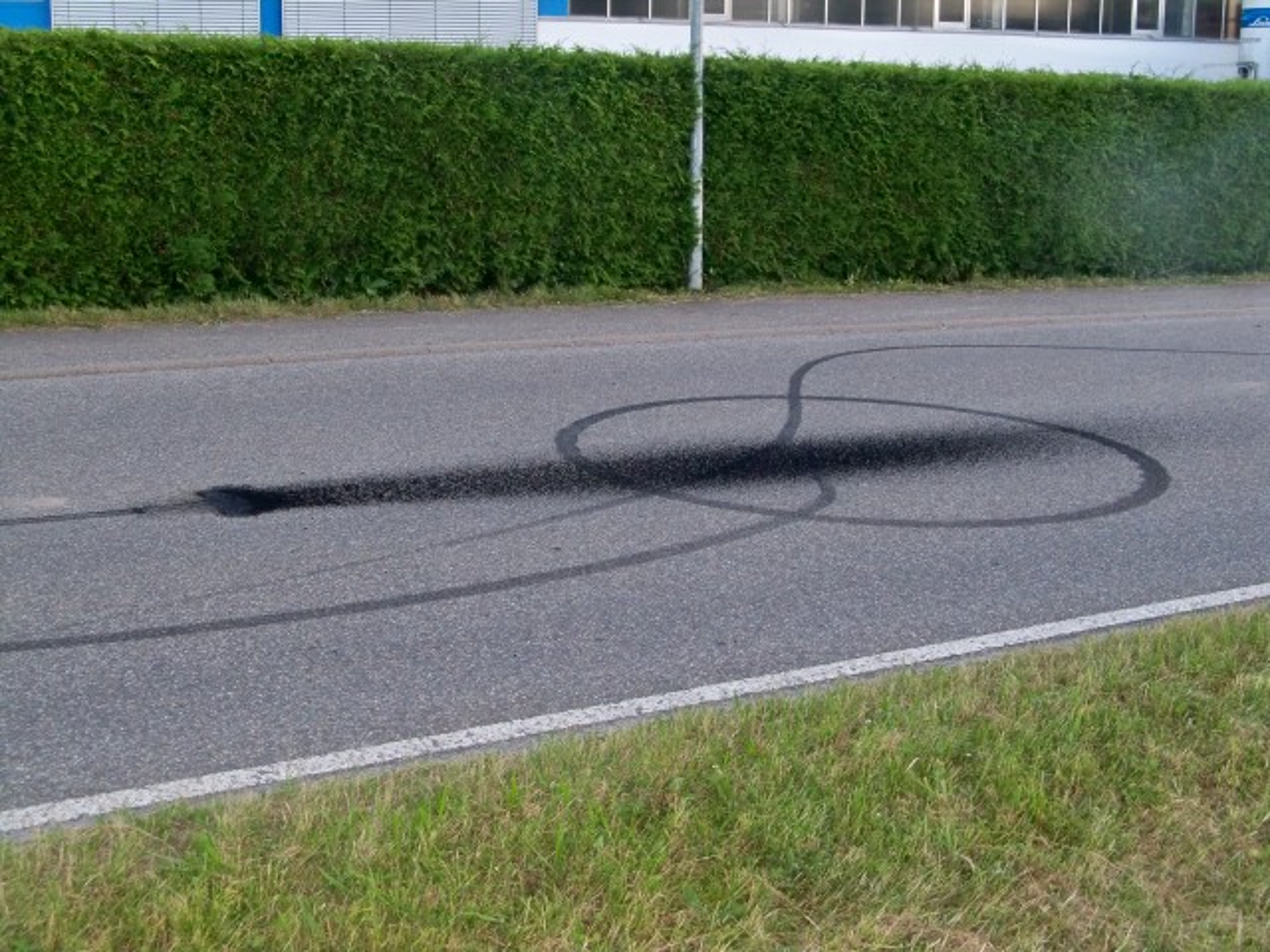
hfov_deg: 38.2
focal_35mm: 50
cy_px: 476
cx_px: 635
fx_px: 1834
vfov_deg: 29.1
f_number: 3.8
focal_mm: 8.8
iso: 200
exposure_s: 1/30
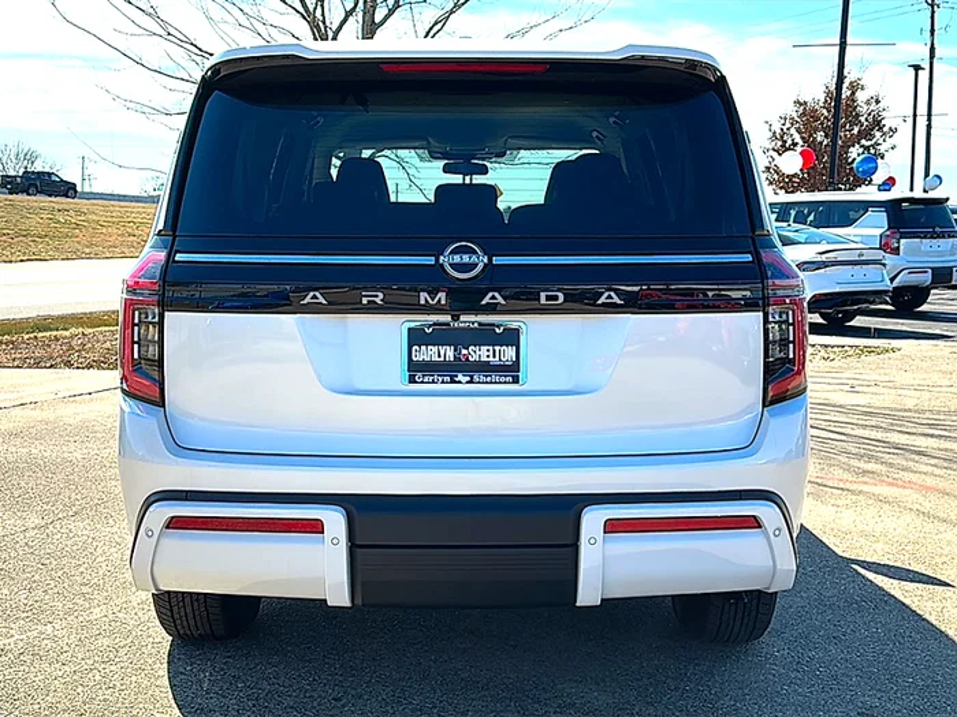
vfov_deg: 38.7
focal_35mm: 37
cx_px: 478
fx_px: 1023
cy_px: 358
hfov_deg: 50.1
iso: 80
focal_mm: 6.86
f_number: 1.78
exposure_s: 1/3745
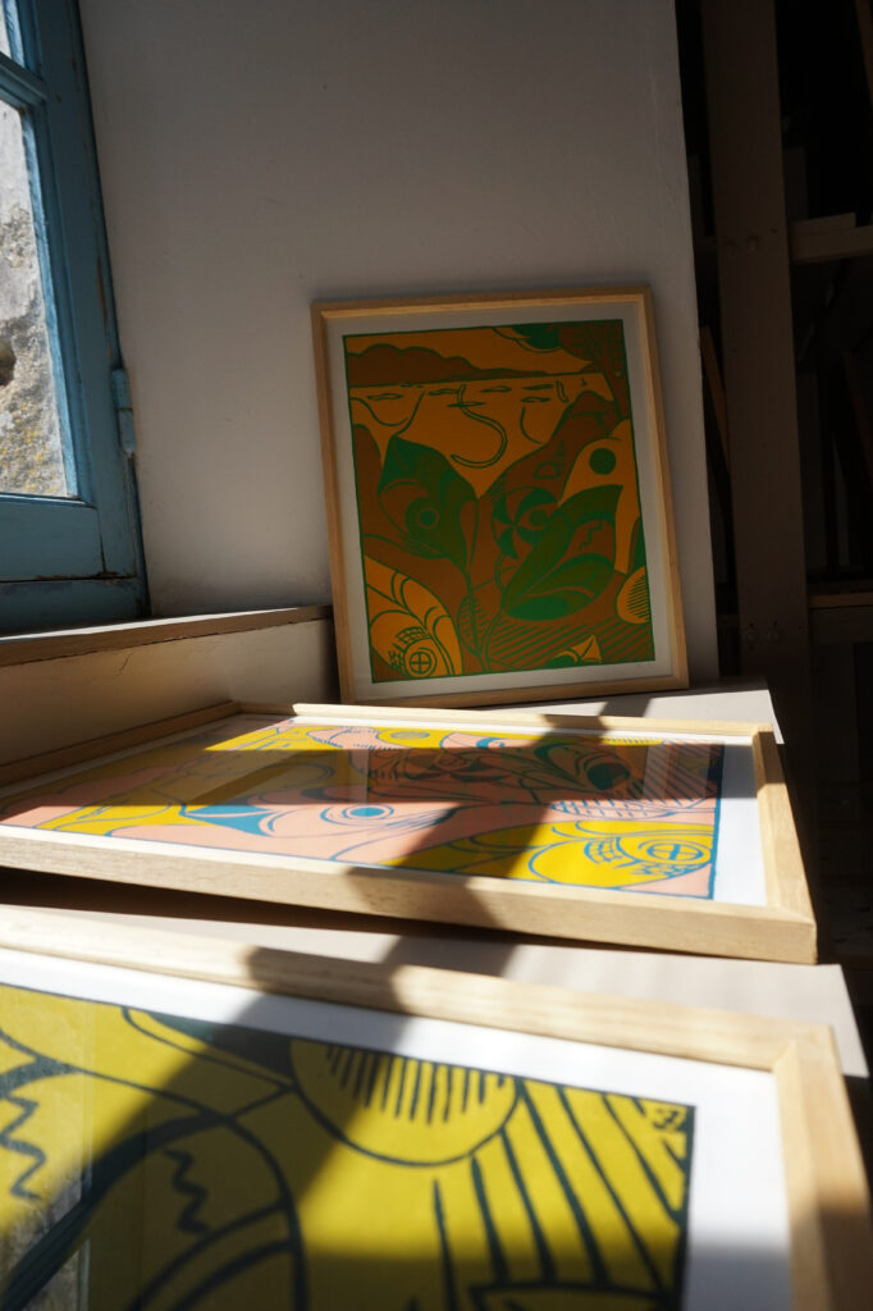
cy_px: 656
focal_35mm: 24
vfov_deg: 73.8
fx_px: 874
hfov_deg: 53.1
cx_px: 436
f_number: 7.1
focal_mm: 16
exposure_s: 1/800
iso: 320
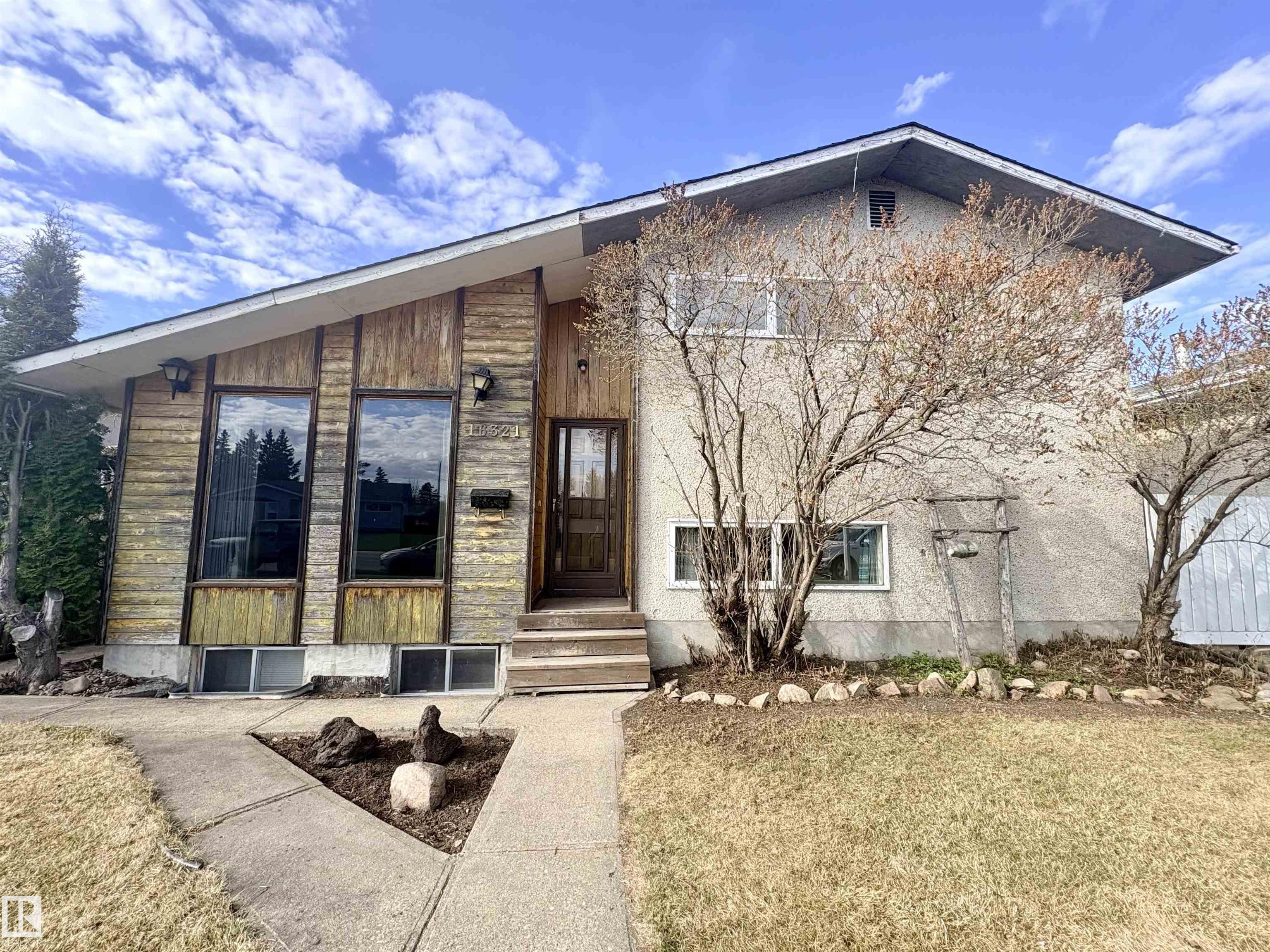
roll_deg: -0.4
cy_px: 476
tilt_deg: +7.1
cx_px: 635
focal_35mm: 14
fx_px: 514
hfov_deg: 102.1
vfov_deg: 85.7
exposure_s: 1/569
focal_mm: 2.22
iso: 40
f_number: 2.2
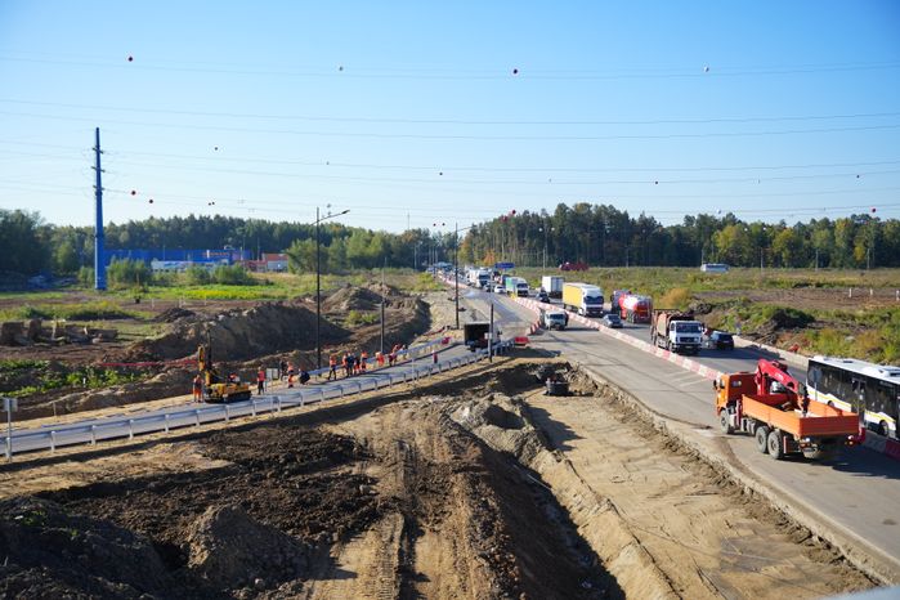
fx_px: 925
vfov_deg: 35.9
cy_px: 300
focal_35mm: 37
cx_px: 450
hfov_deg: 51.9
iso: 640
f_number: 2.8
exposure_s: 1/8000
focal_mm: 37
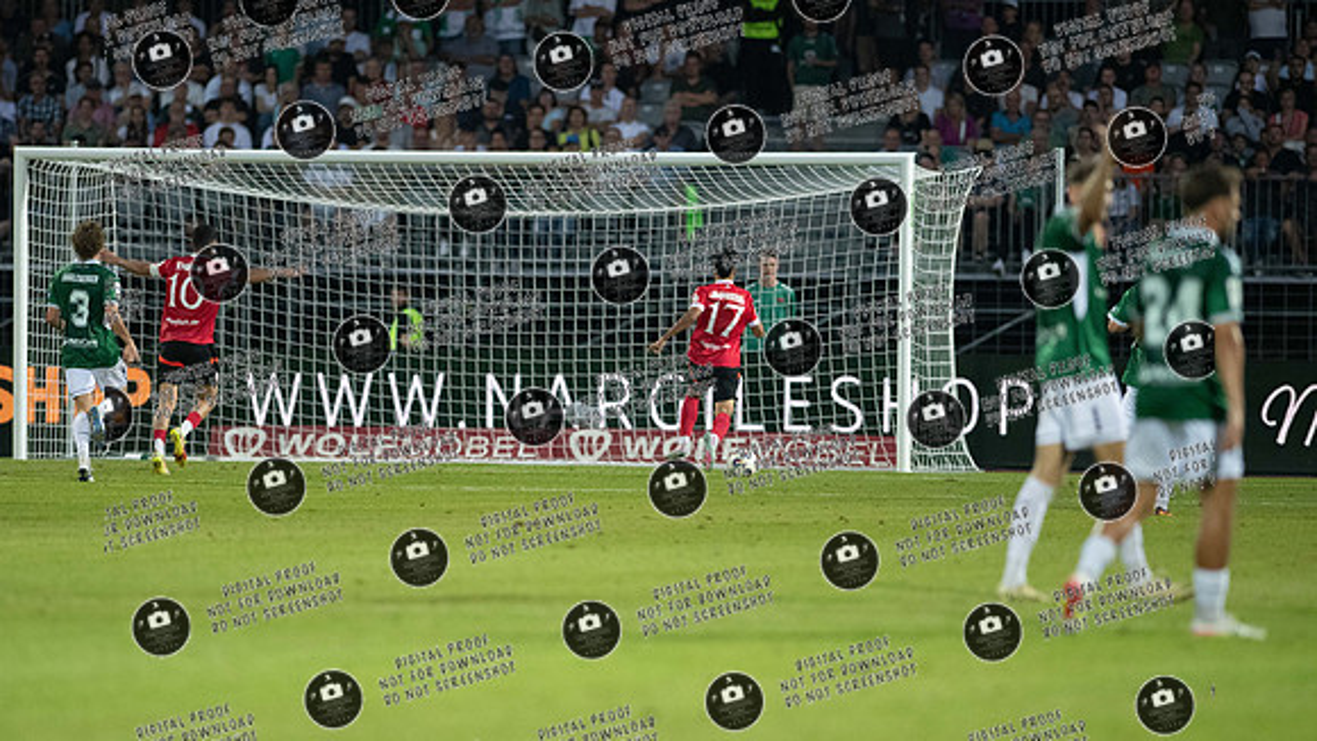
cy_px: 440
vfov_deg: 3.1
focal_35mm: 396
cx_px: 601
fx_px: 13824
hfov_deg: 5.5
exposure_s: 1/1250
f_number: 3.2
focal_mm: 300
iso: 4000
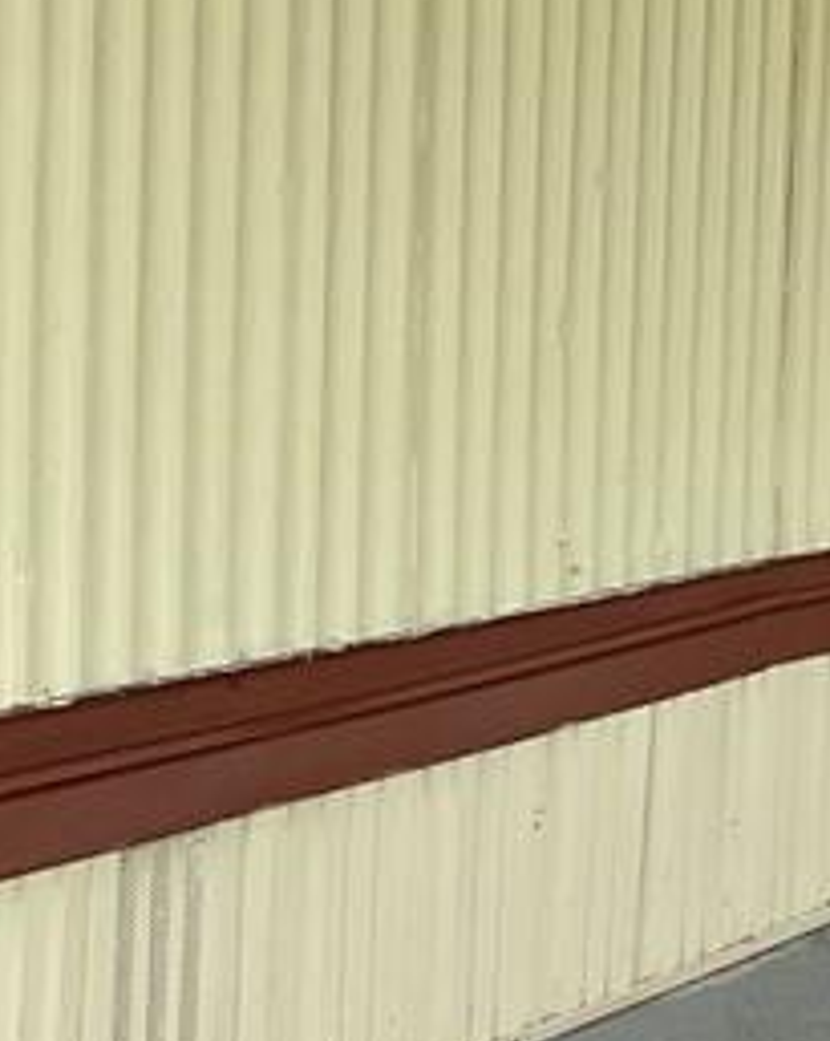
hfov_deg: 12.6
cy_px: 421
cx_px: 1421
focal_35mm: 113
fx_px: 3476
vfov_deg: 17.0
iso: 16
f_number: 1.8
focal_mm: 3
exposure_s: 1/804
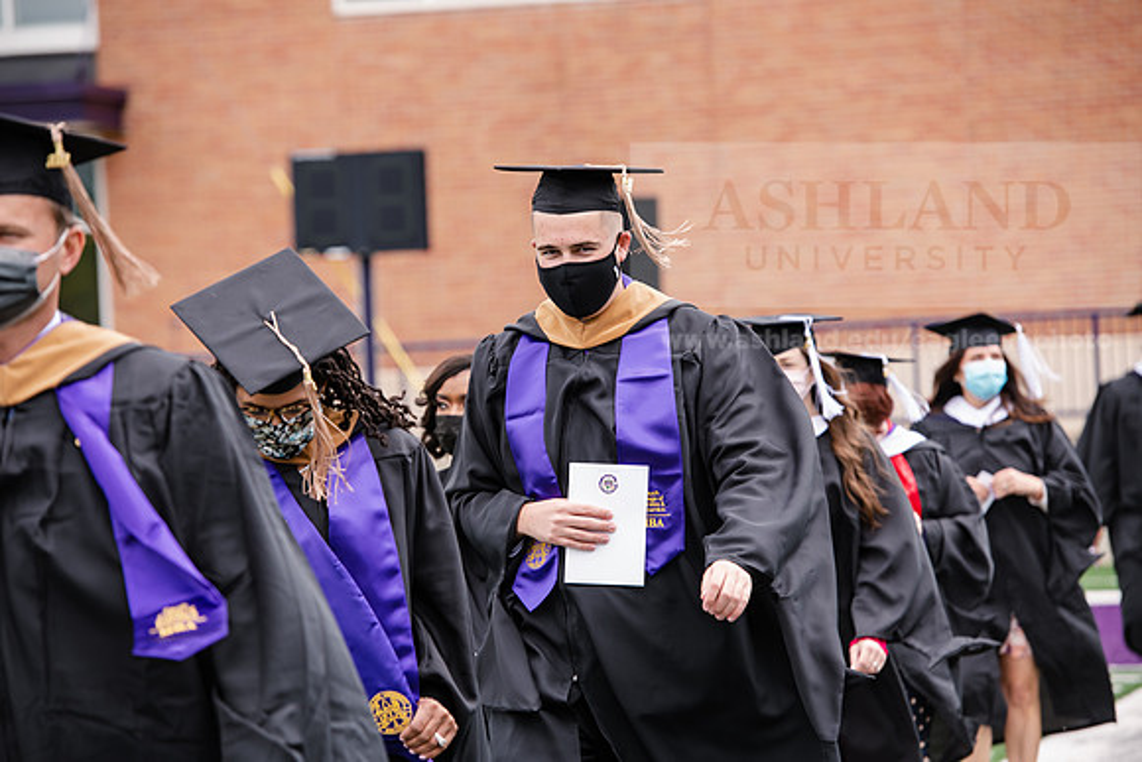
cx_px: 571
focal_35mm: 160
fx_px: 5077
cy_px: 381
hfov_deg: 12.8
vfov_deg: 8.6
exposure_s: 1/500
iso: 400
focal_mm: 160
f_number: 5
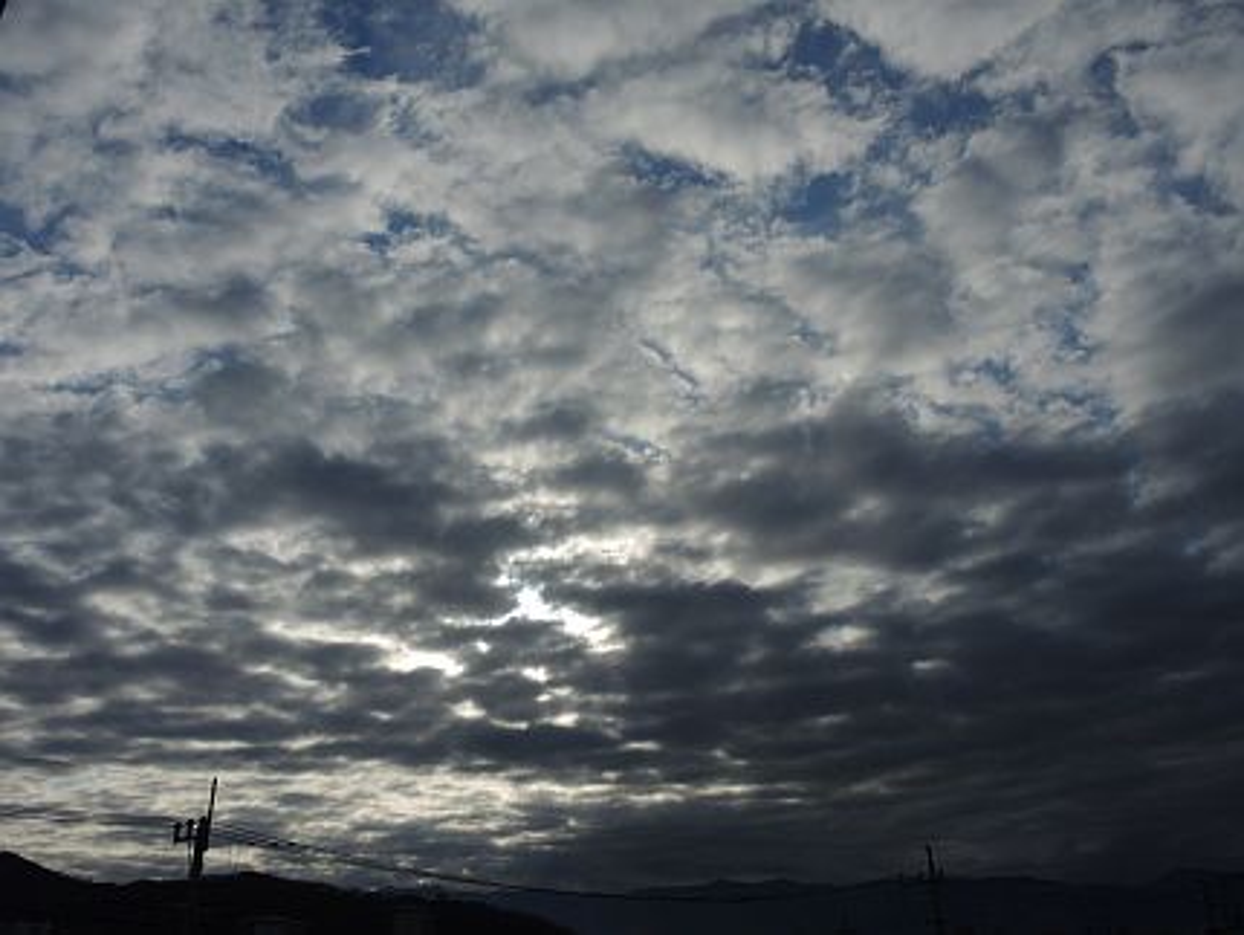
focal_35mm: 28
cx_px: 622
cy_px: 468
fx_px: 1007
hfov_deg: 63.4
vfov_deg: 49.8
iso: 100
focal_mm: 6
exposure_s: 1/1000
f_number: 8
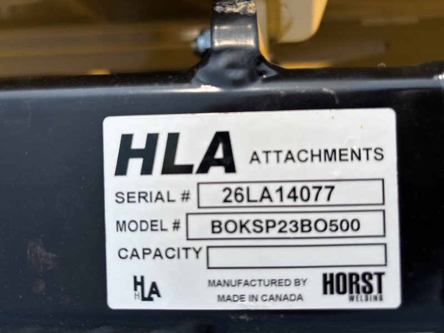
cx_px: 222
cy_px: 166
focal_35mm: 26
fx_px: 333
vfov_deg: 53.1
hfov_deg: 67.3
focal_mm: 5.96
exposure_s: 1/4630
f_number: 1.6
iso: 50
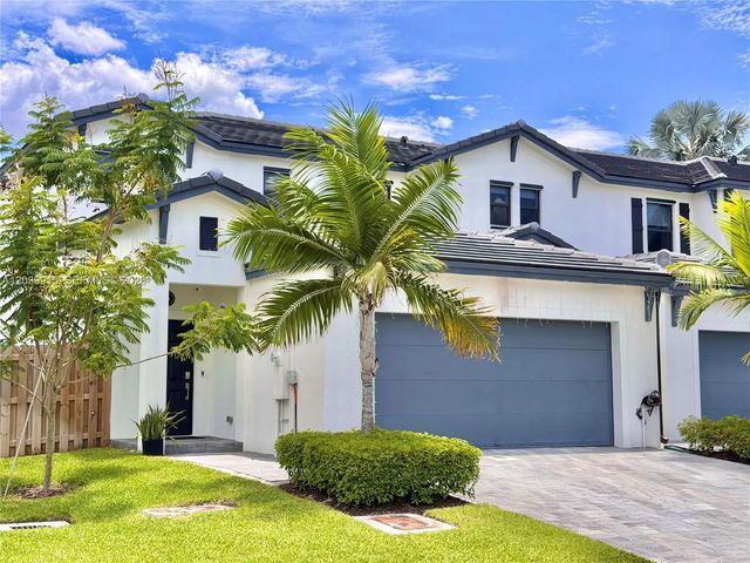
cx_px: 375
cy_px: 282
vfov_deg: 30.3
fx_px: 1040
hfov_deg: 39.7
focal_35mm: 48
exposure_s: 1/4098
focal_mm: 6.76
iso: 80
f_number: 1.78
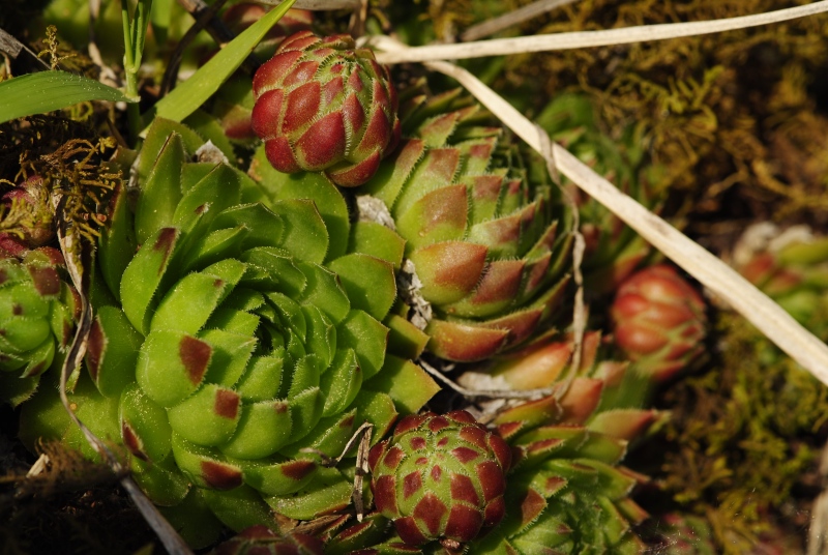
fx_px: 2937
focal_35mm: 128
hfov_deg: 16.0
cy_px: 278
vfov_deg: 10.8
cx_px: 414
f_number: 9
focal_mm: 85
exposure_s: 1/250
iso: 100
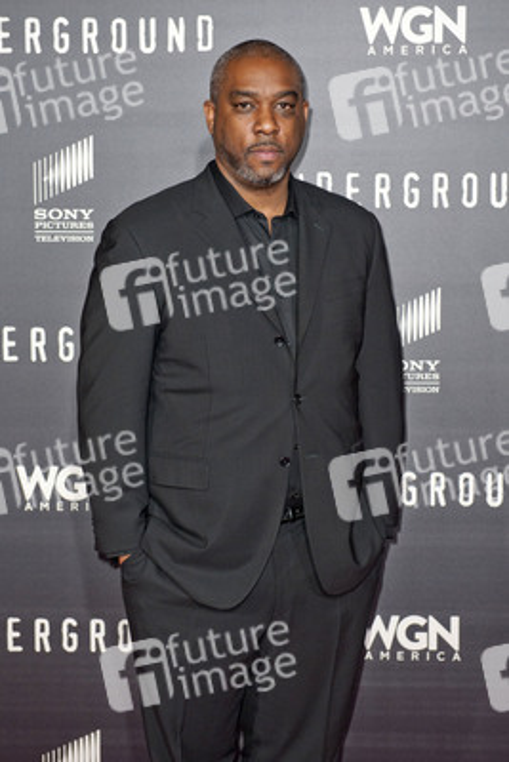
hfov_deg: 19.5
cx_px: 254
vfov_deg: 28.8
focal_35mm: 70
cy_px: 381
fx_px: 1483
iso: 800
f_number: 4.5
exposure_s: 1/400
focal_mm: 70
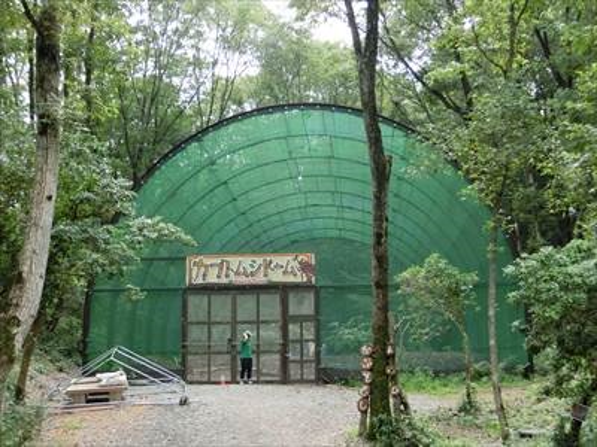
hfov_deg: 32.2
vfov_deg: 24.4
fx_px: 1035
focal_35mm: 60
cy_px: 224
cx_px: 298
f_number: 5
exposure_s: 1/125
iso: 125
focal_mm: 10.7
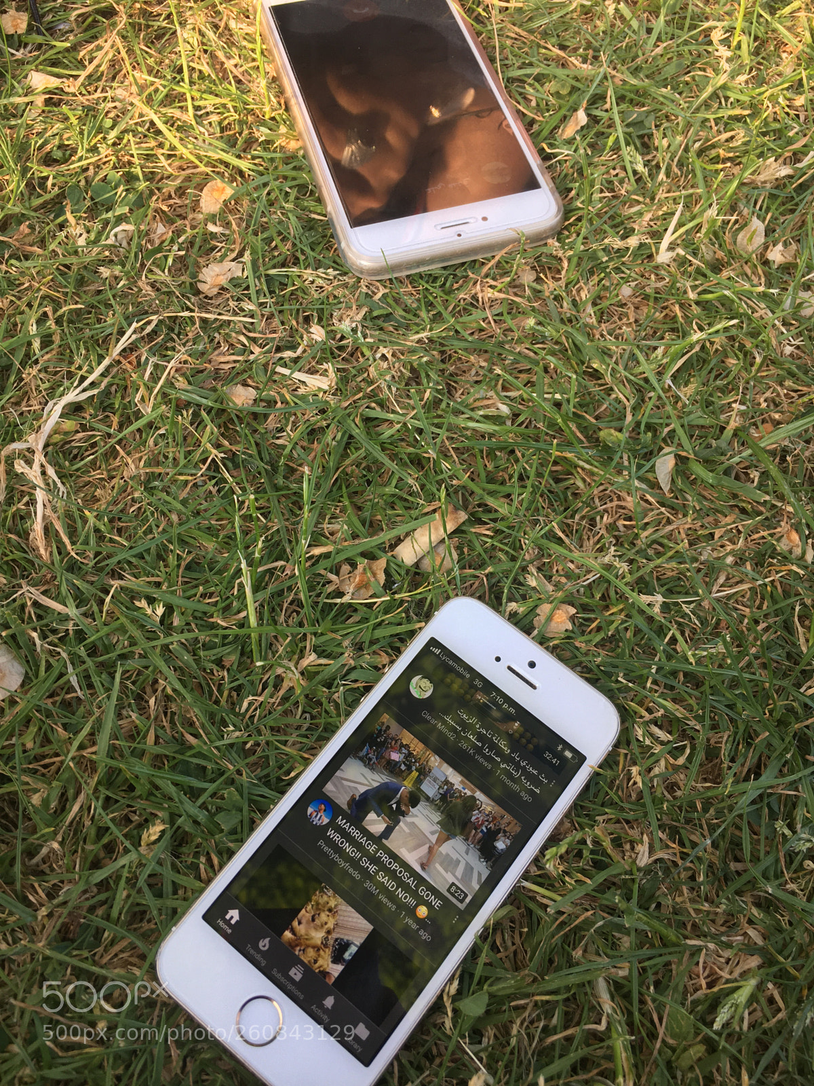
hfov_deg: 48.2
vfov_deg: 61.7
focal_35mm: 29
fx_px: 909
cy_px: 543
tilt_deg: -62.9
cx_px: 407
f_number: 2.2
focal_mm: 4.15
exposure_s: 1/100
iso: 25
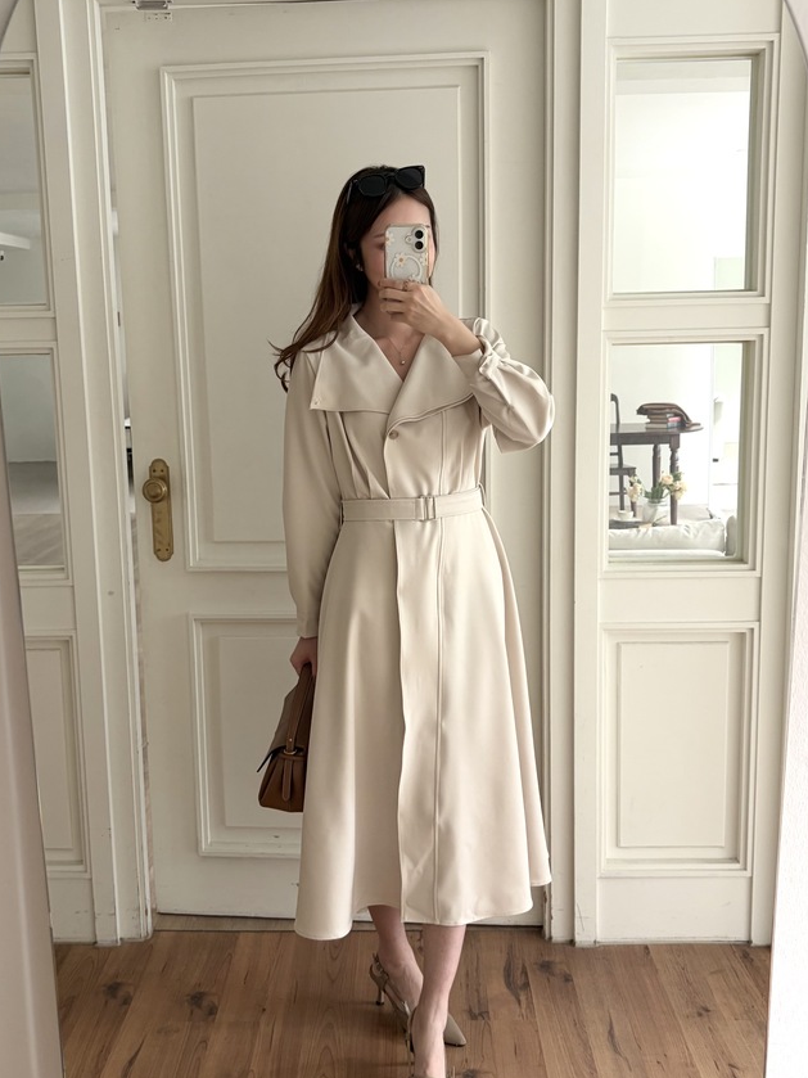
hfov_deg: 45.4
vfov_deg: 58.3
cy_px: 585
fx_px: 965
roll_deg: +1.1
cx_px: 408
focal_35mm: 31
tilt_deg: -18.0
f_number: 1.6
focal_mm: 5.96
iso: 125
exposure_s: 1/62
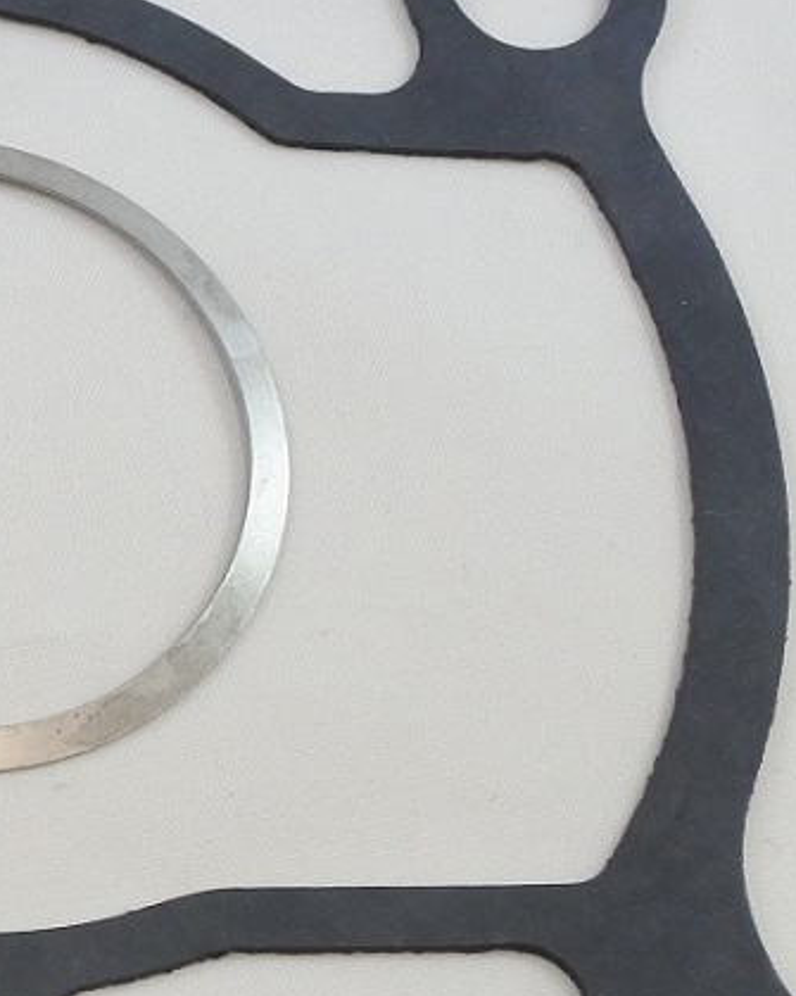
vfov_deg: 16.6
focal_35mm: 116
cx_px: -727
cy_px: 581
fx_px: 3417
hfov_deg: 12.0
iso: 400
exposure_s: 1/200
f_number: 4
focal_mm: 12.8
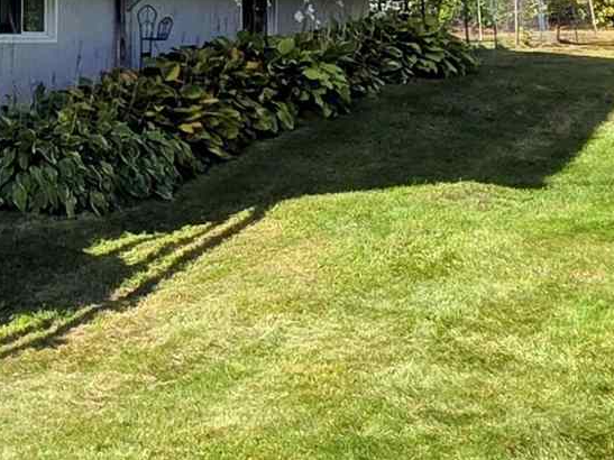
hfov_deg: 23.3
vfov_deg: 19.4
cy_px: -40
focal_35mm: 73
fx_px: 1295
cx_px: -203
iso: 40
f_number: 1.9
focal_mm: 2.2
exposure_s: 1/1563
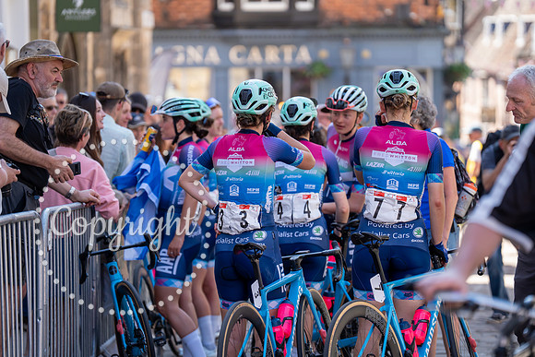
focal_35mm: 144
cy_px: 178
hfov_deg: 14.2
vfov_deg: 9.5
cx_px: 268
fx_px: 2140
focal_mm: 144
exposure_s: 1/2000
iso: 800
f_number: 2.8
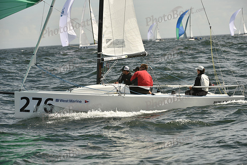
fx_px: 1372
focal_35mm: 200
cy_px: 82
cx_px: 124
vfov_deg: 6.9
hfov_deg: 10.3
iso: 320
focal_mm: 200
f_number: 8
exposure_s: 1/1600
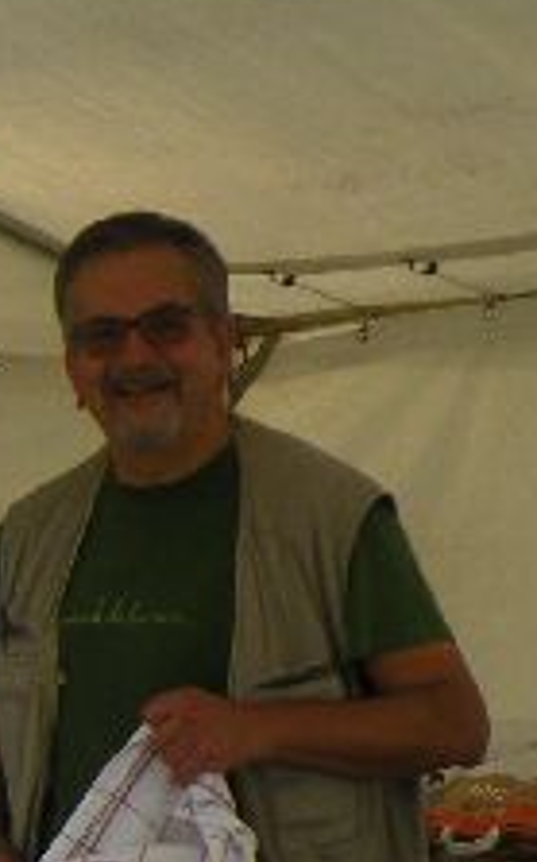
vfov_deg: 12.8
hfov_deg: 7.8
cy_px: 978
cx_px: -545
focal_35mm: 160
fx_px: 3754
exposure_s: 1/250
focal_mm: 7.4
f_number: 3.2
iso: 100
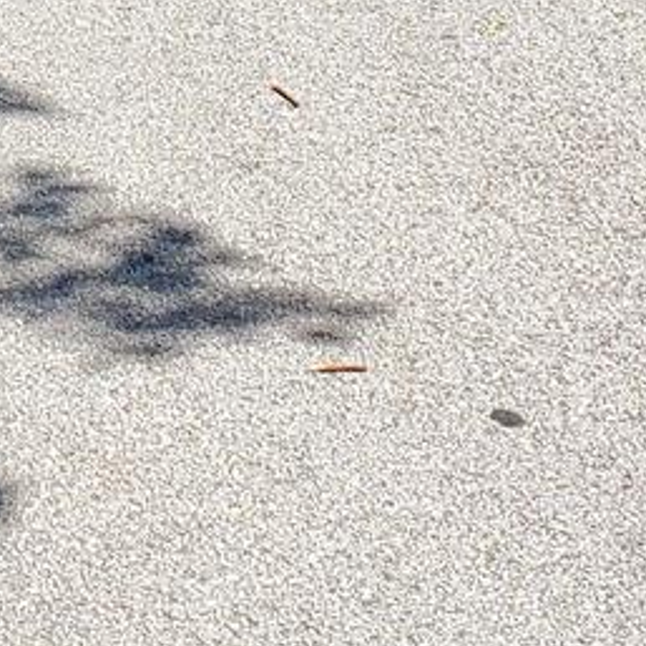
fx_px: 3019
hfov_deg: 11.6
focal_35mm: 143
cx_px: -390
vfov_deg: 10.8
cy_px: -774
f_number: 2.4
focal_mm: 4.3
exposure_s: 1/813
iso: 50
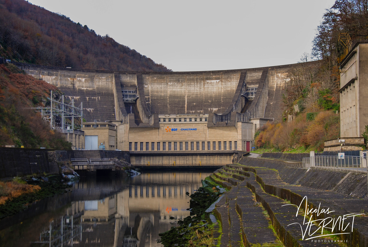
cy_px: 124
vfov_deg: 22.7
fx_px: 614
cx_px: 184
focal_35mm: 60
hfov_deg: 33.4
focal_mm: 40
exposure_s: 1/60
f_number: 6.3
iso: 200
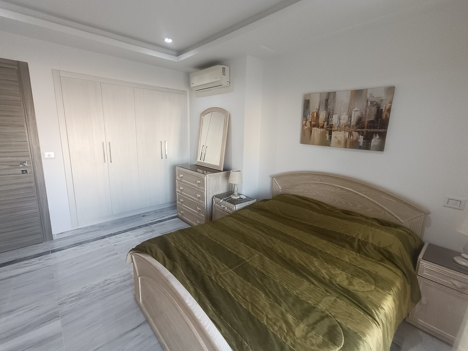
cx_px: 234
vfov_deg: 78.1
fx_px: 216
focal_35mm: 16
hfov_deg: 94.5
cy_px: 176
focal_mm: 1.66
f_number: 2.2
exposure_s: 1/100
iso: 248
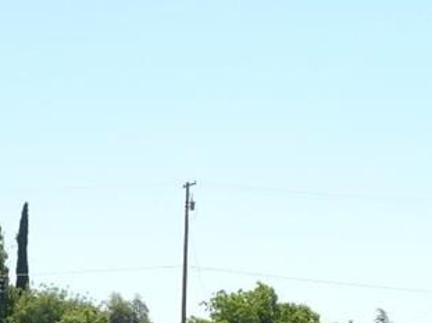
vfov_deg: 11.8
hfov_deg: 15.8
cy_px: 433
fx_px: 1522
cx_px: -26
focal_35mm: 122
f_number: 2.8
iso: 100
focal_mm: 6.1
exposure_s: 1/1000
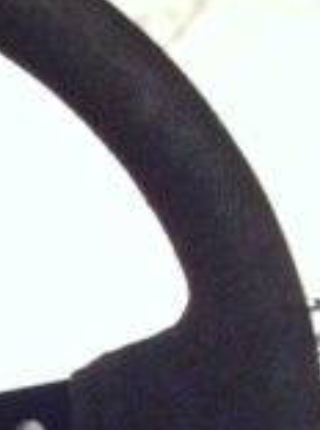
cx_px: -251
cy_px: 521
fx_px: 1785
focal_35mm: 144
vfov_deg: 13.4
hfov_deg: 9.7
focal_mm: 3.85
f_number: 2.8
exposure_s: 1/15
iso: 1000
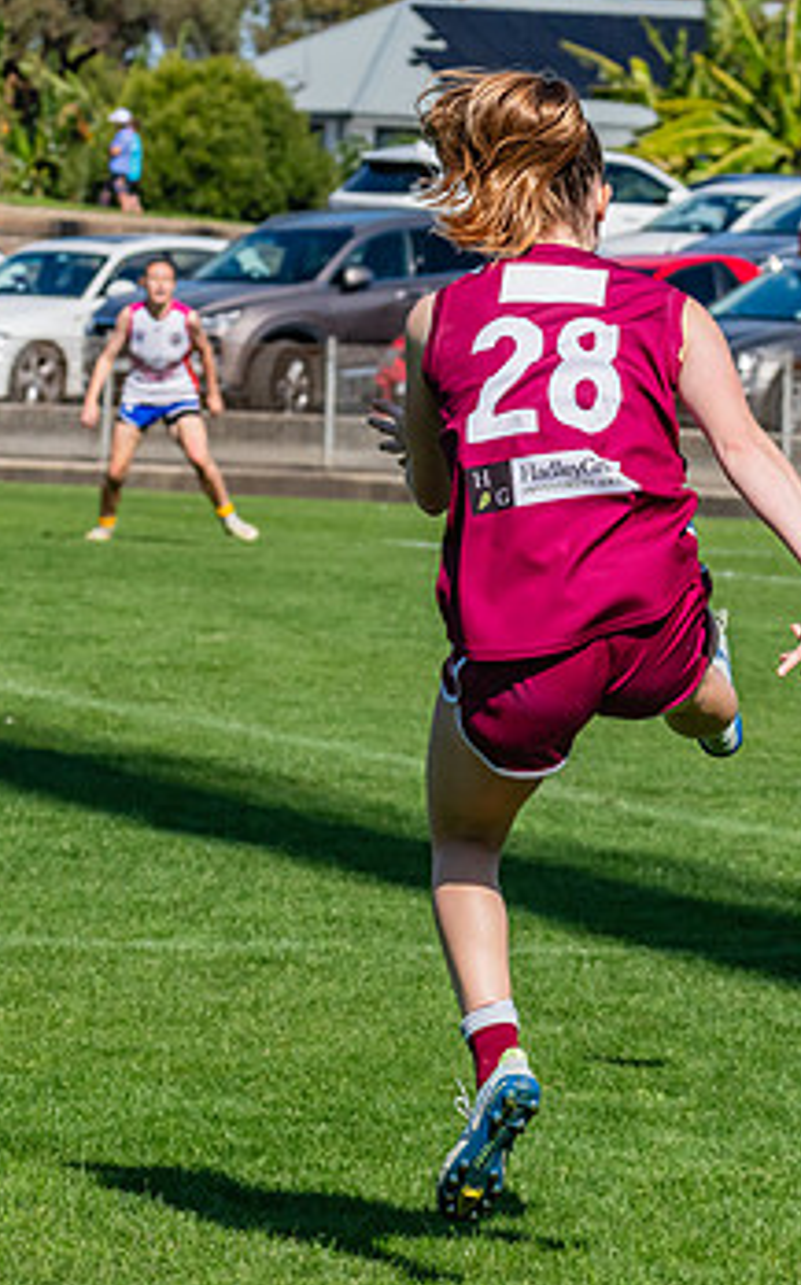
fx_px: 11685
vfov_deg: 6.3
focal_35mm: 334
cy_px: 692
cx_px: 442
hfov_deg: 3.9
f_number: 13
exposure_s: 1/1250
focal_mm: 170
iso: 800
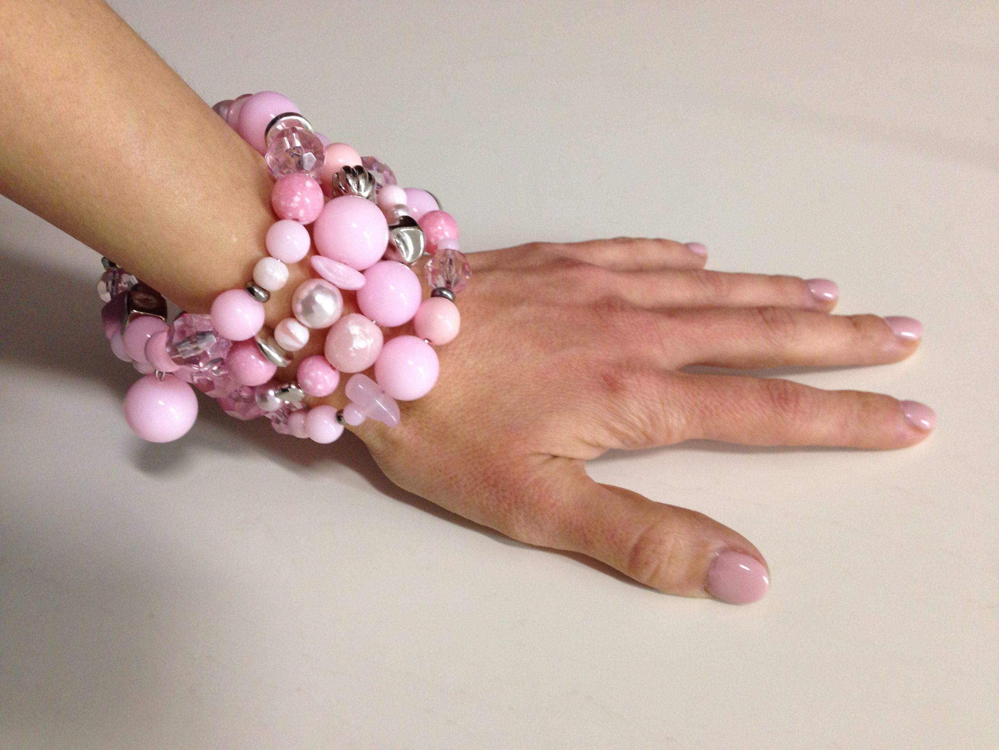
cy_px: 375
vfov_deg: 42.9
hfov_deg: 55.4
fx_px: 952
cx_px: 500
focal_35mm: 33
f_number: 2.4
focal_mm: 4.12
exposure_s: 1/20
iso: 160
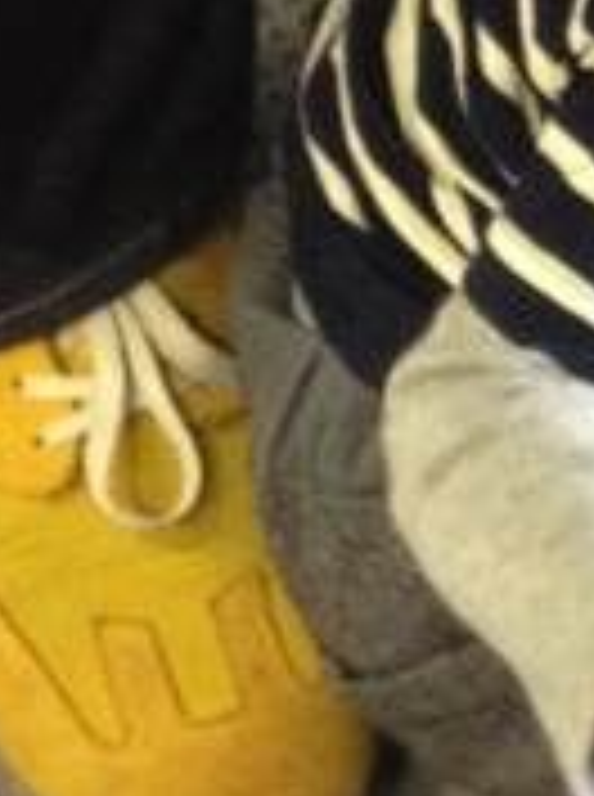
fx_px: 4661
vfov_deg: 9.4
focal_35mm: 203
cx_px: 1116
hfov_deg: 7.1
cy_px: -549
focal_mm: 4.28
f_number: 2.4
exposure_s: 1/20
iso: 200
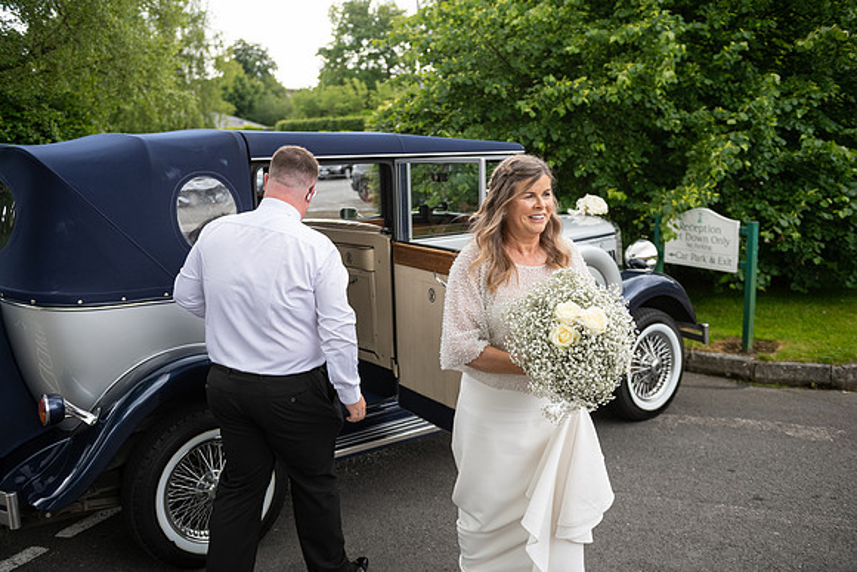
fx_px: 833
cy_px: 286
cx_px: 428
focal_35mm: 35
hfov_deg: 54.4
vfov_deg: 37.9
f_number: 3.5
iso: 320
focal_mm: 35
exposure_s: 1/500
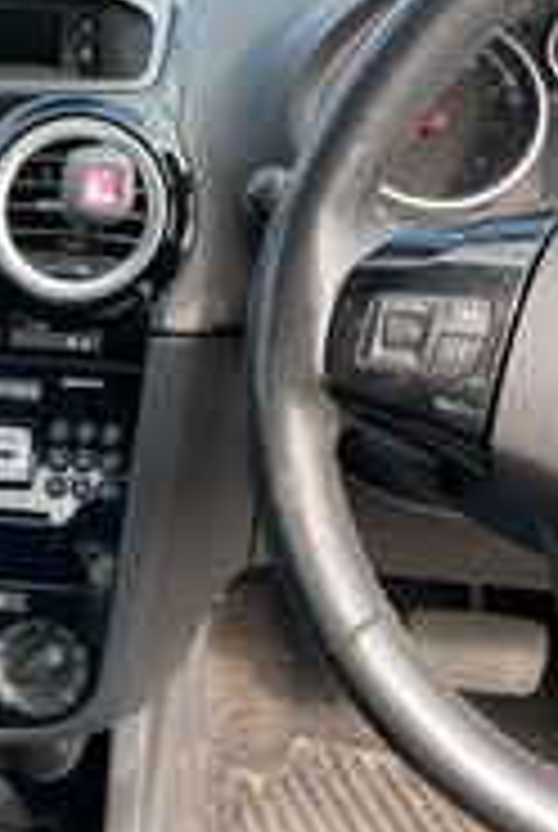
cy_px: 423
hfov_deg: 25.5
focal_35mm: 51
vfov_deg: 38.8
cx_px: 27
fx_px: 1181
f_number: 1.6
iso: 32
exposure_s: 1/144
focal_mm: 4.2
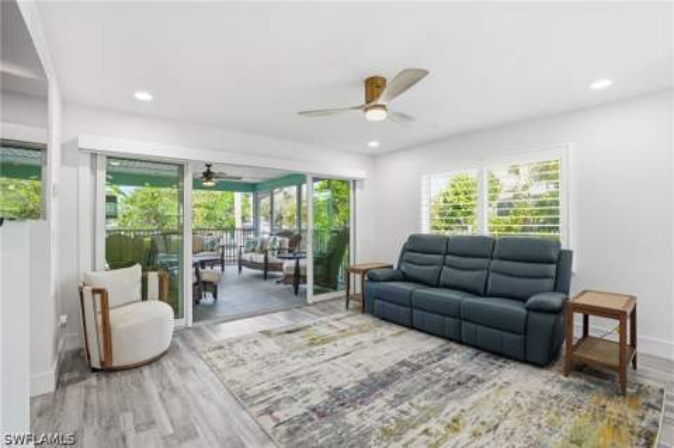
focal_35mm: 16
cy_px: 224
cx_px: 337
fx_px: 299
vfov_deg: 73.6
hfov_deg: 96.8
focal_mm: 16
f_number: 9
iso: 400
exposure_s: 1/160
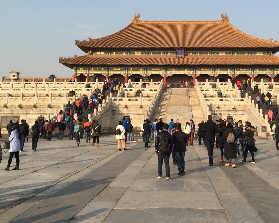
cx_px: 180
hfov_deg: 43.4
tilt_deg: +6.5
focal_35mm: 42
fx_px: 347
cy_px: 87
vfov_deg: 35.5
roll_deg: +0.3
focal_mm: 4.15
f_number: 2.2
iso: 32
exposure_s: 1/1236
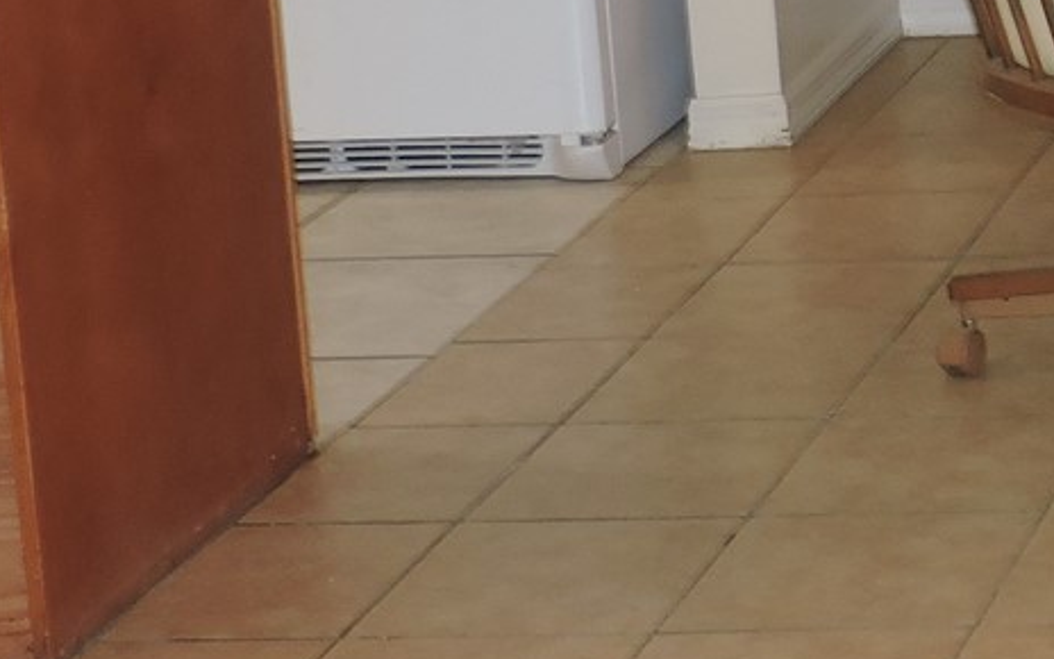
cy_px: -564
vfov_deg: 9.7
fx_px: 3677
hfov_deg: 15.7
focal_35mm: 128
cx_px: 1281
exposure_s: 1/30
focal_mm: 6.2
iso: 200
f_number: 3.3
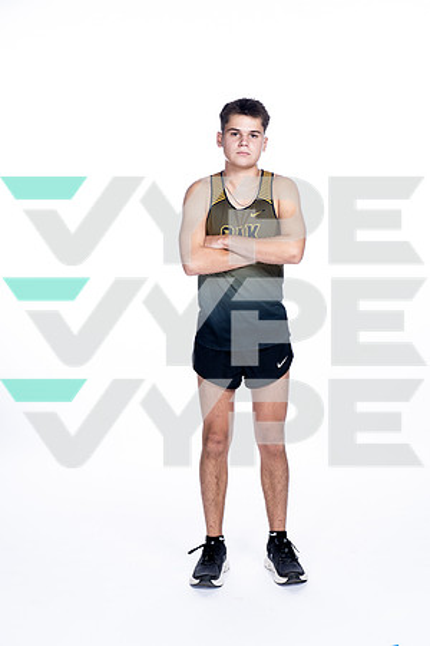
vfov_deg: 28.8
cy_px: 323
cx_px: 215
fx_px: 1254
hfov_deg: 19.5
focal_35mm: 70
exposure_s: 1/250
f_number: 5.6
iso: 100
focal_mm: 70
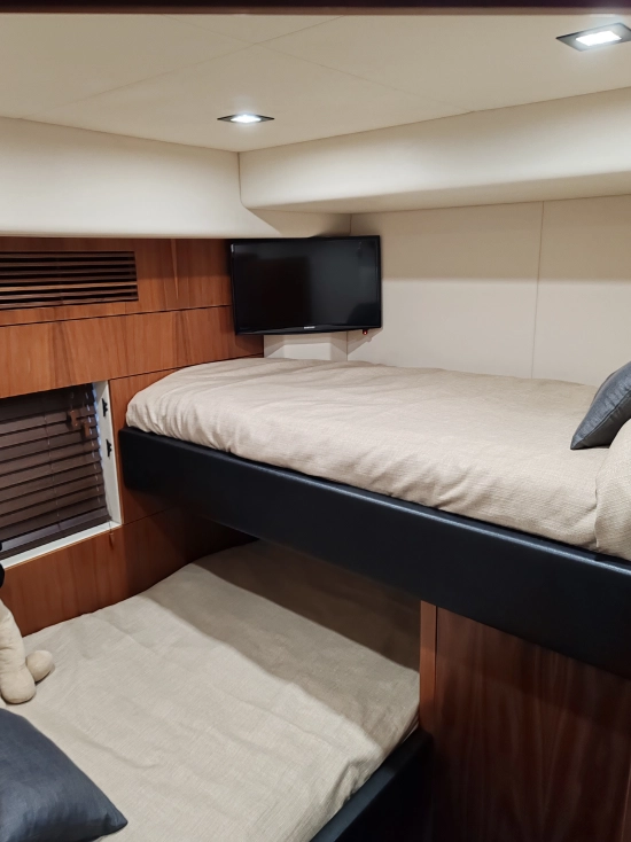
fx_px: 657
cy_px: 421
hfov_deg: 51.3
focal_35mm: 27
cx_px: 316
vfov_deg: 65.3
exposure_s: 1/50
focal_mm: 6.12
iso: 1600
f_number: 1.9
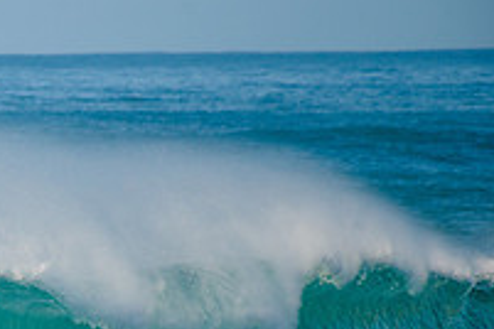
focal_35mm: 1442
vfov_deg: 1.0
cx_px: -206
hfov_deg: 1.4
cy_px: 333
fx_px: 19786
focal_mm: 500
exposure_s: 1/1600
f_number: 5.6
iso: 200
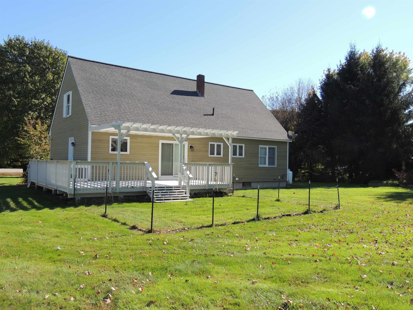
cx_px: 206
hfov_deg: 60.0
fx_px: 358
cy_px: 155
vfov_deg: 46.8
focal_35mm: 30
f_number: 3.1
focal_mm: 5.3
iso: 100
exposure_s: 1/640
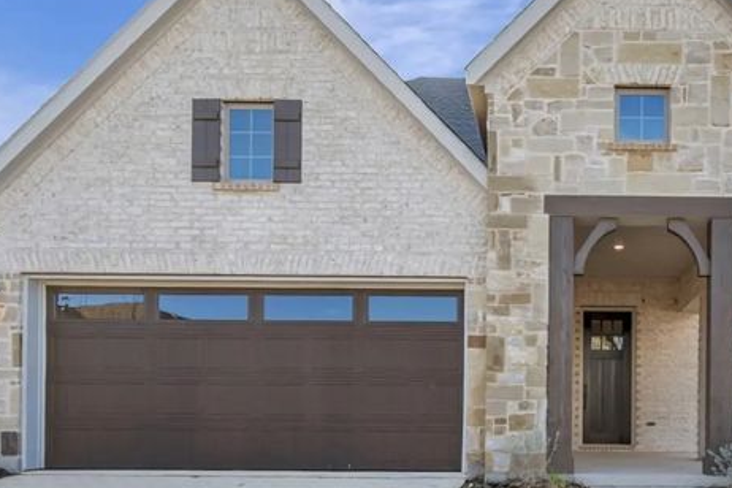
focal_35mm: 31
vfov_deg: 39.8
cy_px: 422
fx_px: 630
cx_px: 448
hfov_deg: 59.7
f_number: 9
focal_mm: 14
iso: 100
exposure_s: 1/60
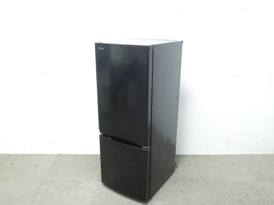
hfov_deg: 56.8
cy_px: 102
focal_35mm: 32
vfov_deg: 44.2
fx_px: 253
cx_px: 137
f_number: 3.5
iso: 800
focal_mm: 5.8
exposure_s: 1/20
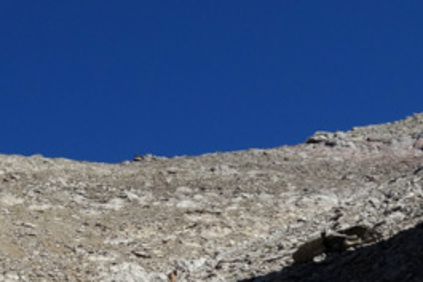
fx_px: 1270
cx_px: 203
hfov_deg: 18.9
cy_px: 436
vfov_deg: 12.1
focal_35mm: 108
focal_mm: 10.4
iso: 125
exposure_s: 1/800
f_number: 5.6
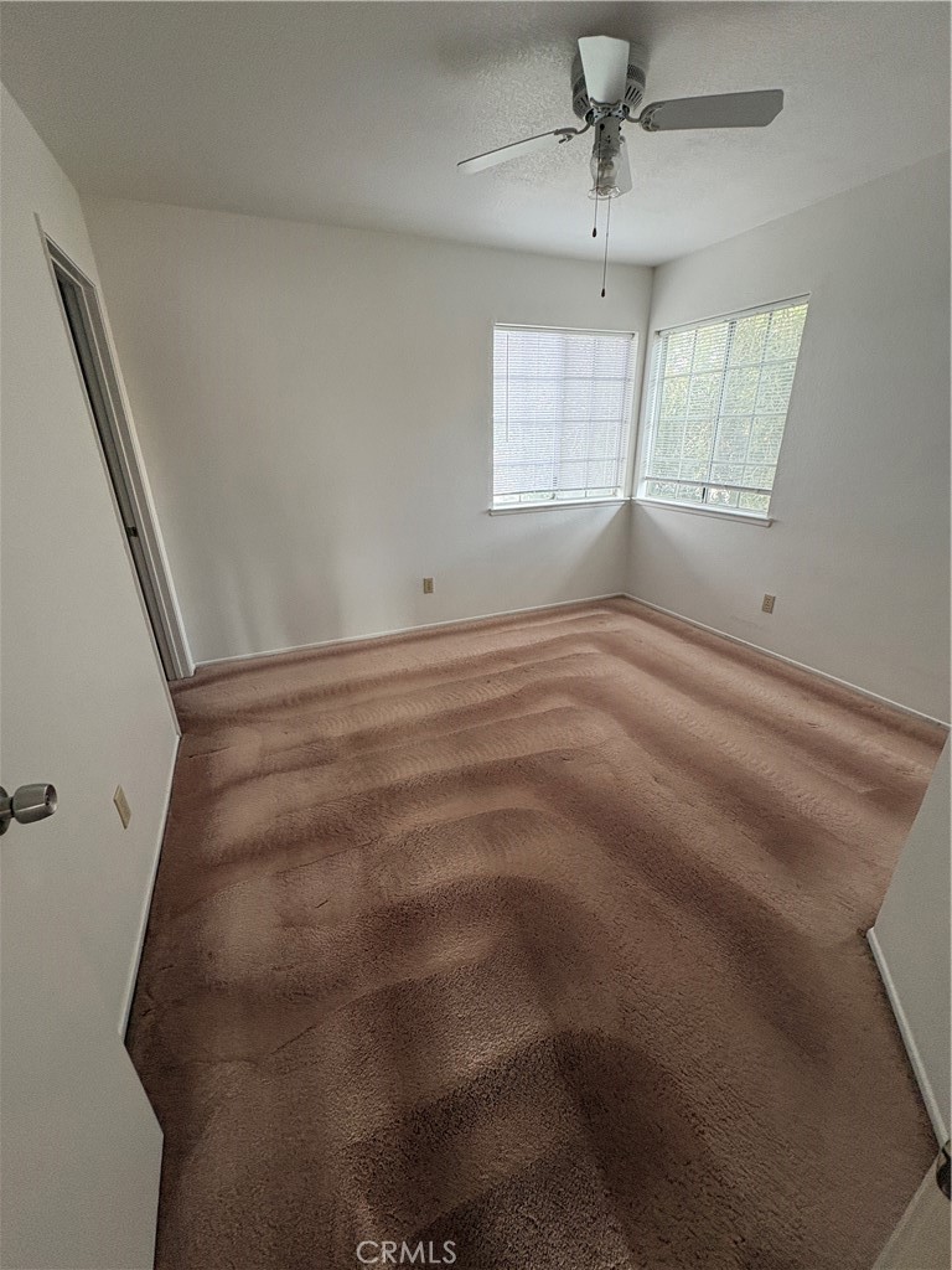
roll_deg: +1.1
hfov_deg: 85.7
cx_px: 476
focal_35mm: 14
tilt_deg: -19.8
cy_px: 635
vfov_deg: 102.1
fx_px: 513
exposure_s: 1/60
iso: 250
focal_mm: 2.22
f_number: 2.2
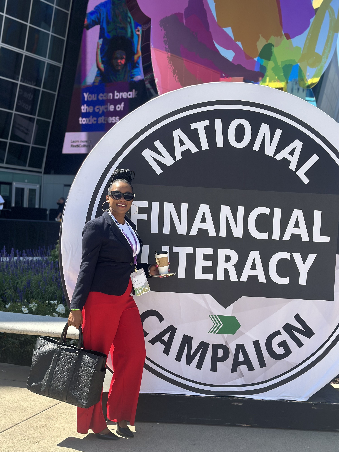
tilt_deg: +0.5
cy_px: 226
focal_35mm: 48
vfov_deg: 39.7
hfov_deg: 30.3
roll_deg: -2.2
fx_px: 627
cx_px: 170
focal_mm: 6.86
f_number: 1.78
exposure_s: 1/1953
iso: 100
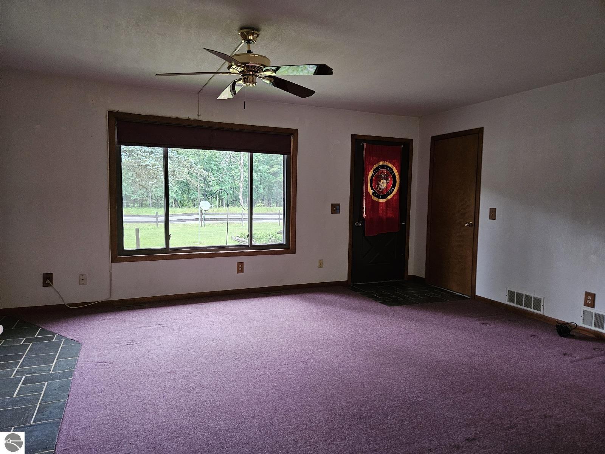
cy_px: 227
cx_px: 302
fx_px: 402
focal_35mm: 23
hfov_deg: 73.9
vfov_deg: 58.9
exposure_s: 1/60.2
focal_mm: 5.4
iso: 640
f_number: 1.8
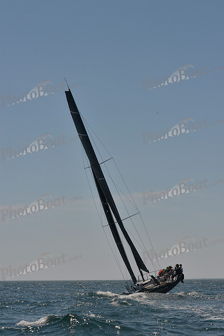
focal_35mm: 75
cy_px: 168
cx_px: 112
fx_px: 700
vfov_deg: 27.0
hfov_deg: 18.2
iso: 400
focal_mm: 75
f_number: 11
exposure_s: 1/800
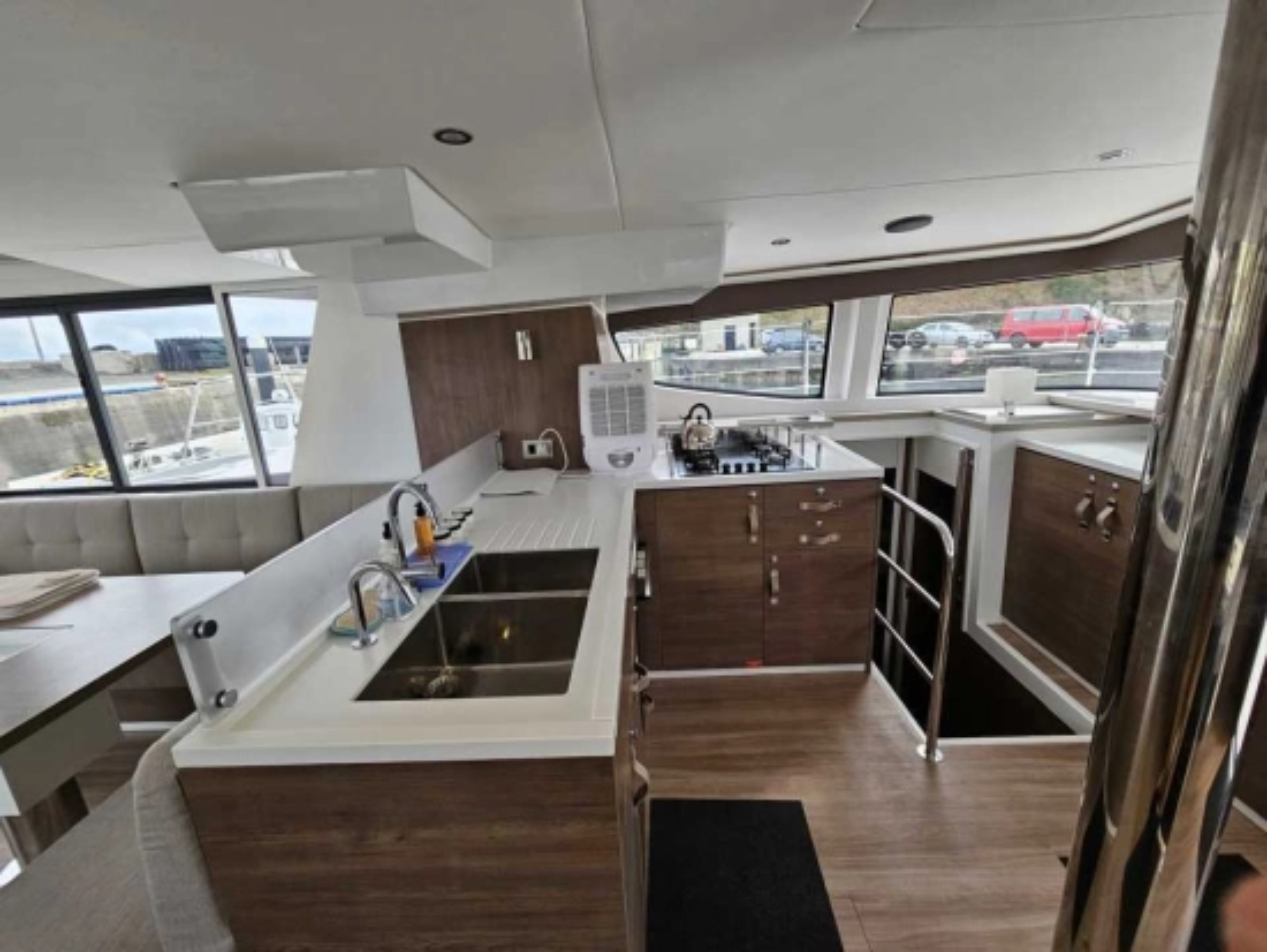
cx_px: 634
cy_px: 476
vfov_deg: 90.0
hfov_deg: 106.2
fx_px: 476
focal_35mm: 13
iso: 160
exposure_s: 1/359
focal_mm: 2.2
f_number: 2.2
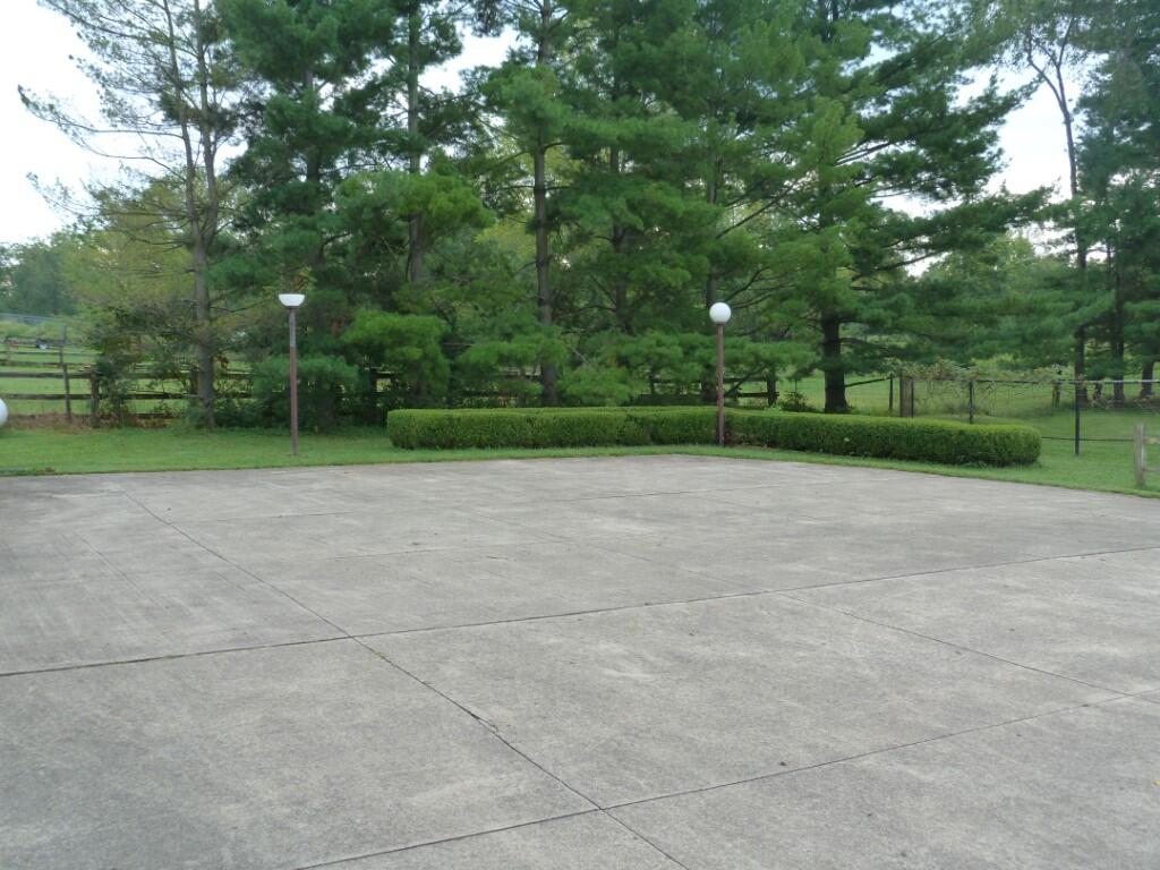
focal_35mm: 33
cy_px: 435
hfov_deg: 55.4
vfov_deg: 42.9
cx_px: 580
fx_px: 1106
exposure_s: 1/125
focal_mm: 5.9
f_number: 3.2
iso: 125
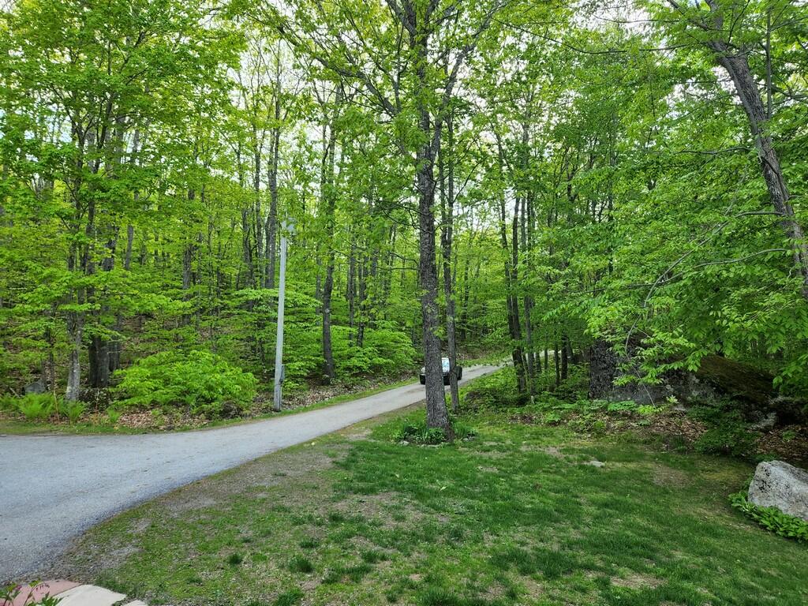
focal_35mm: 23
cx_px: 404
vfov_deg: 58.9
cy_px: 303
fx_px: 537
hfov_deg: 73.9
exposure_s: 1/180
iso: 32
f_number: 1.8
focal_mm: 5.4
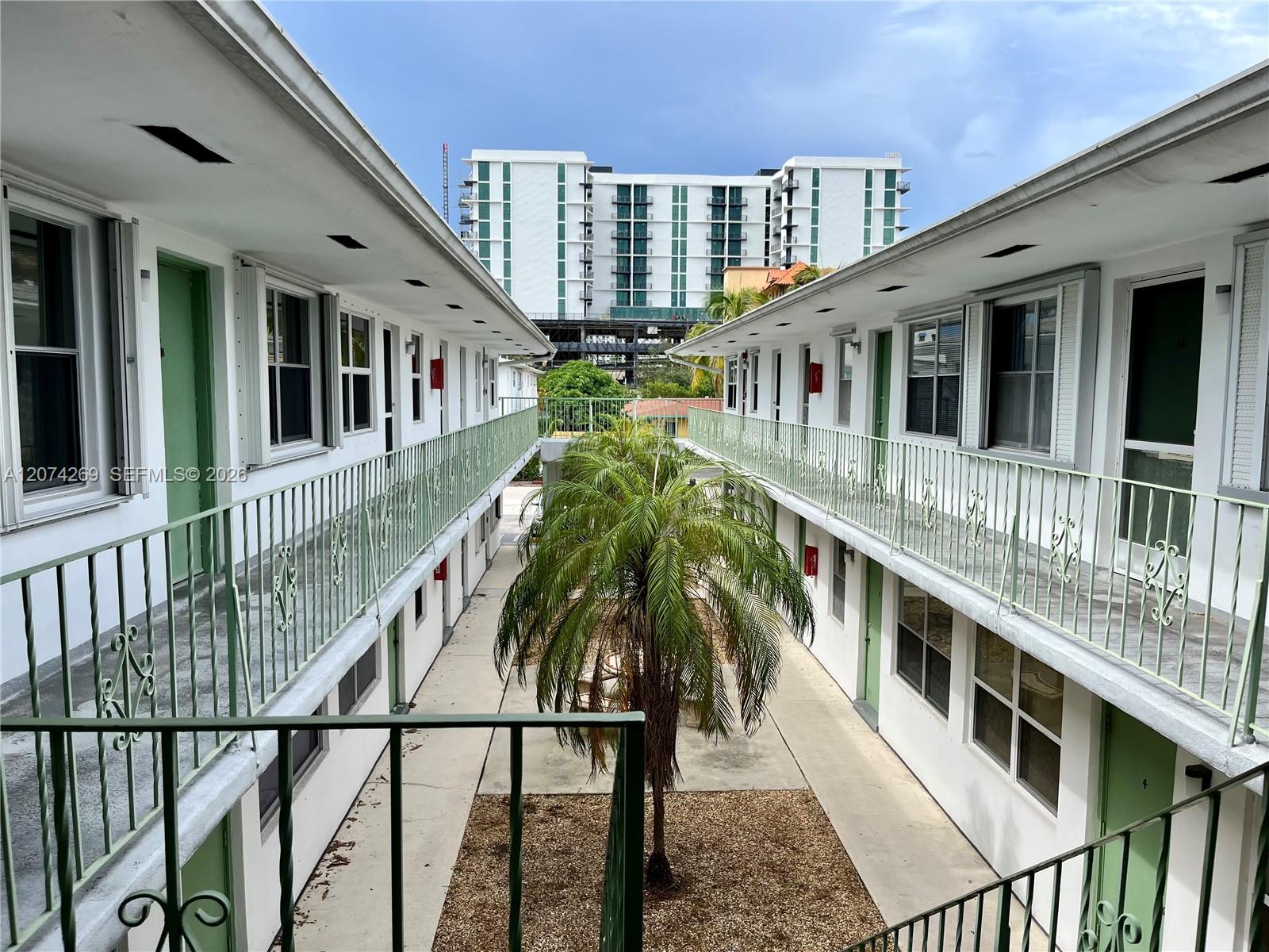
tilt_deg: -6.0
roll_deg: -0.6
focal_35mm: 26
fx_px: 953
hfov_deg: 67.3
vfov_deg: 53.1
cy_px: 476
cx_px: 634
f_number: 1.6
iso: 50
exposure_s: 1/1695
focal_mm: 5.1
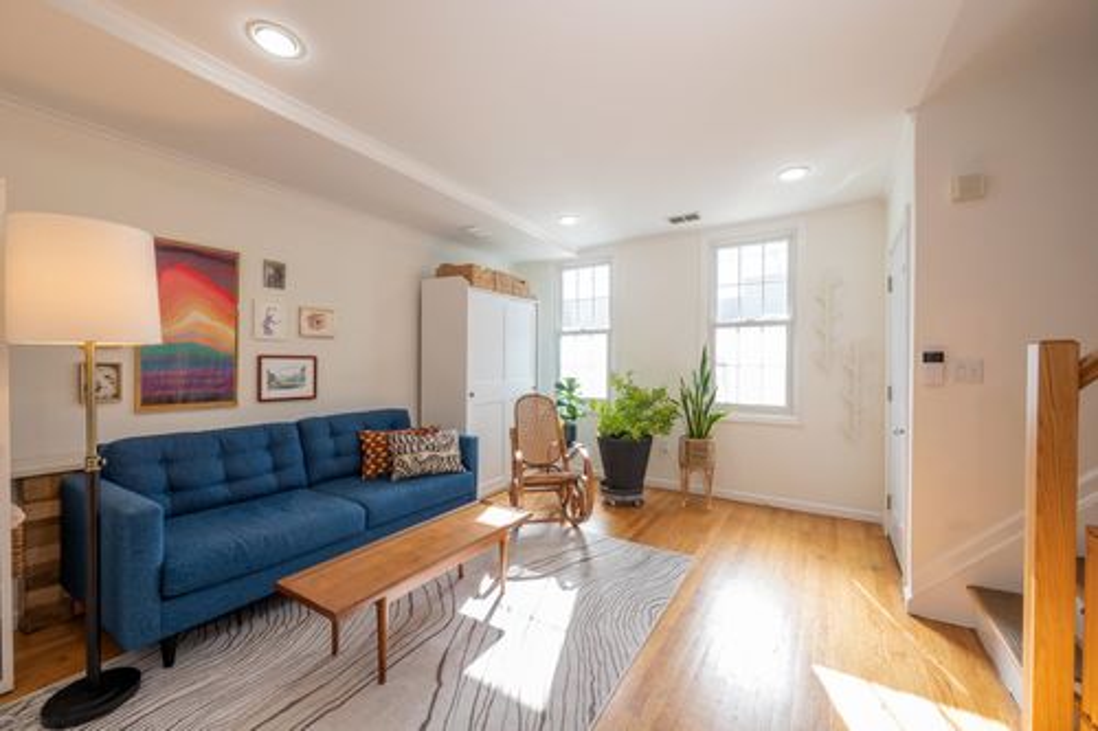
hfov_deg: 104.3
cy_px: 366
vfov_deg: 81.2
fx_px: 427
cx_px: 549
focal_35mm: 14
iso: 100
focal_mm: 14
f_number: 7.1
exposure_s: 1/10
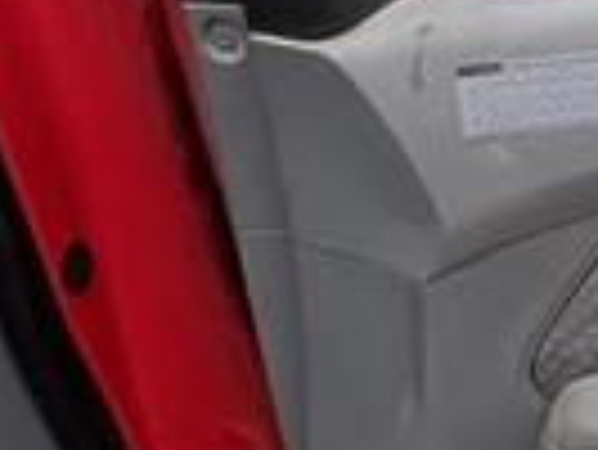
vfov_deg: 15.4
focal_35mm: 94
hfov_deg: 13.9
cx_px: 1470
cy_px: -27
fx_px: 1625
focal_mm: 2.22
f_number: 2.2
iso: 40
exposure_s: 1/191
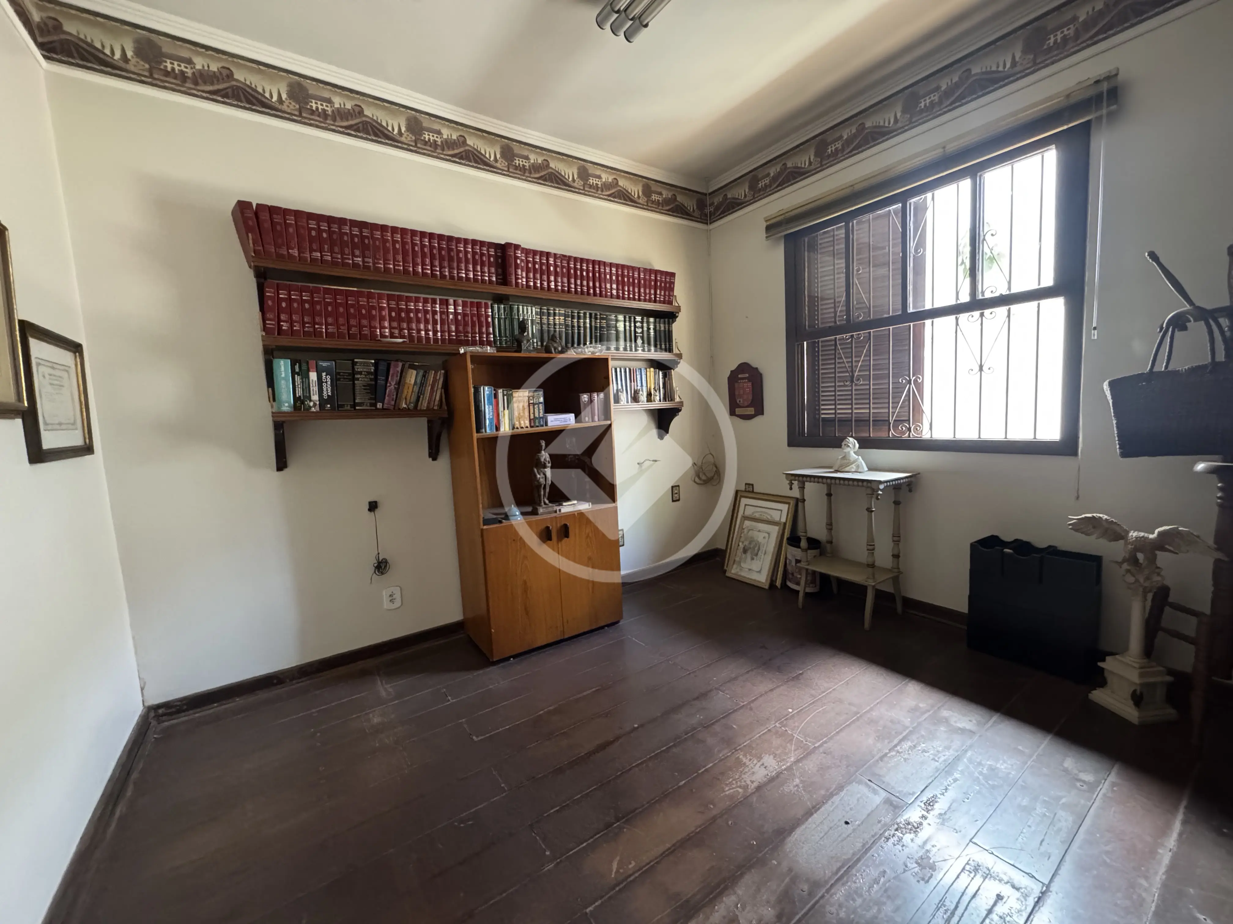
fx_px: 499
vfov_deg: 85.7
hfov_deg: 102.1
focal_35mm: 14
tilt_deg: -5.3
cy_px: 462
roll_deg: +3.2
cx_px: 616
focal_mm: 2.22
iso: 1250
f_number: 2.2
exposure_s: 1/56
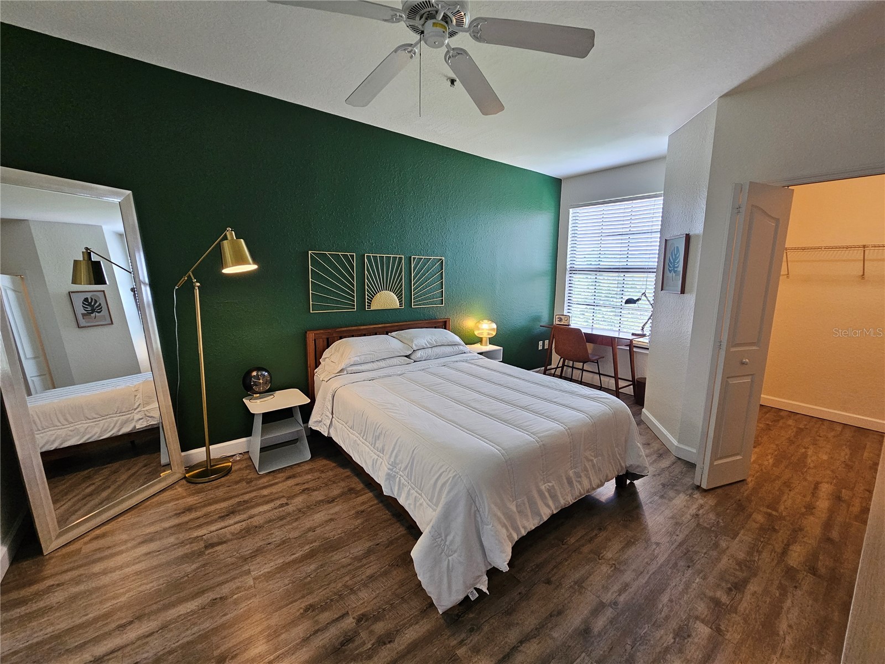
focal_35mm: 13
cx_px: 442
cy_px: 332
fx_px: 332
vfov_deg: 89.9
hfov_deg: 106.2
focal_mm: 2.2
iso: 250
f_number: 2.2
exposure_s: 1/60
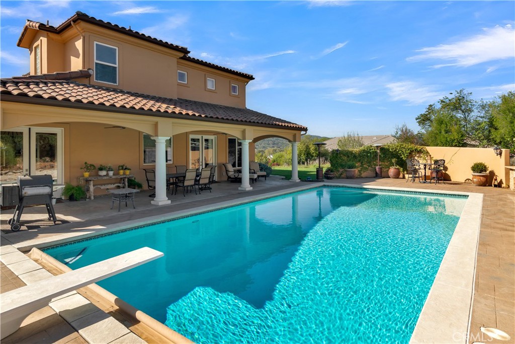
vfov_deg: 64.6
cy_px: 172
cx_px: 258
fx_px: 272
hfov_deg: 86.9
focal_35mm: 19
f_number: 8
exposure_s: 1/200
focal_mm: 19
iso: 200
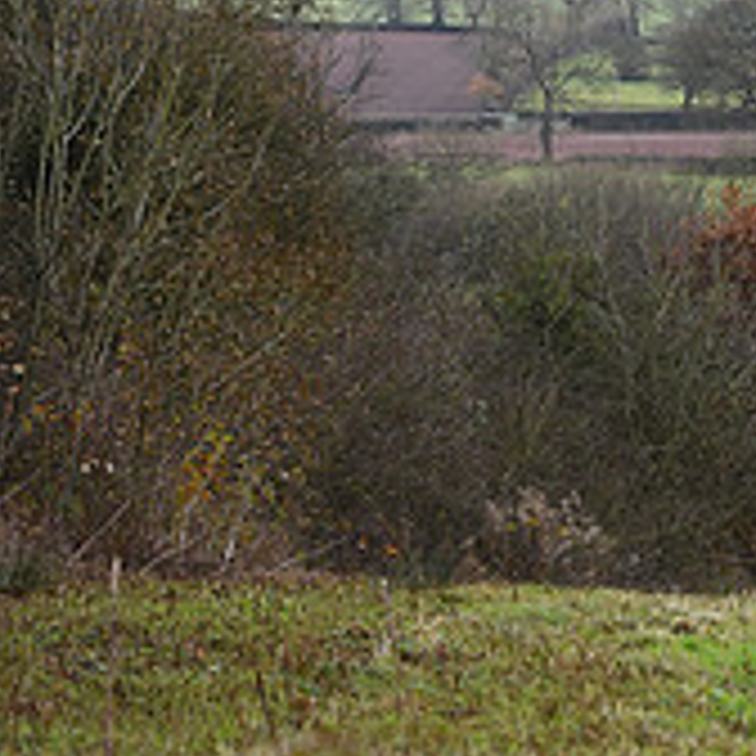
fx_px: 6523
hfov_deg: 6.5
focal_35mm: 264
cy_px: 225
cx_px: 1269
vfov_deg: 6.6
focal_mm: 90
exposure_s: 1/1000
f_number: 3.5
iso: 640
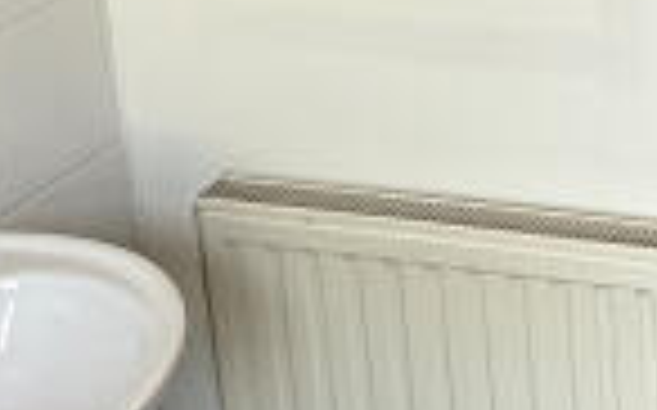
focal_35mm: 104
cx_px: 882
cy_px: -288
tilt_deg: -12.6
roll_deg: +1.9
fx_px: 1861
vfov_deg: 11.8
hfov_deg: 18.5
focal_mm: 2.22
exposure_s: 1/121
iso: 125
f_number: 2.2
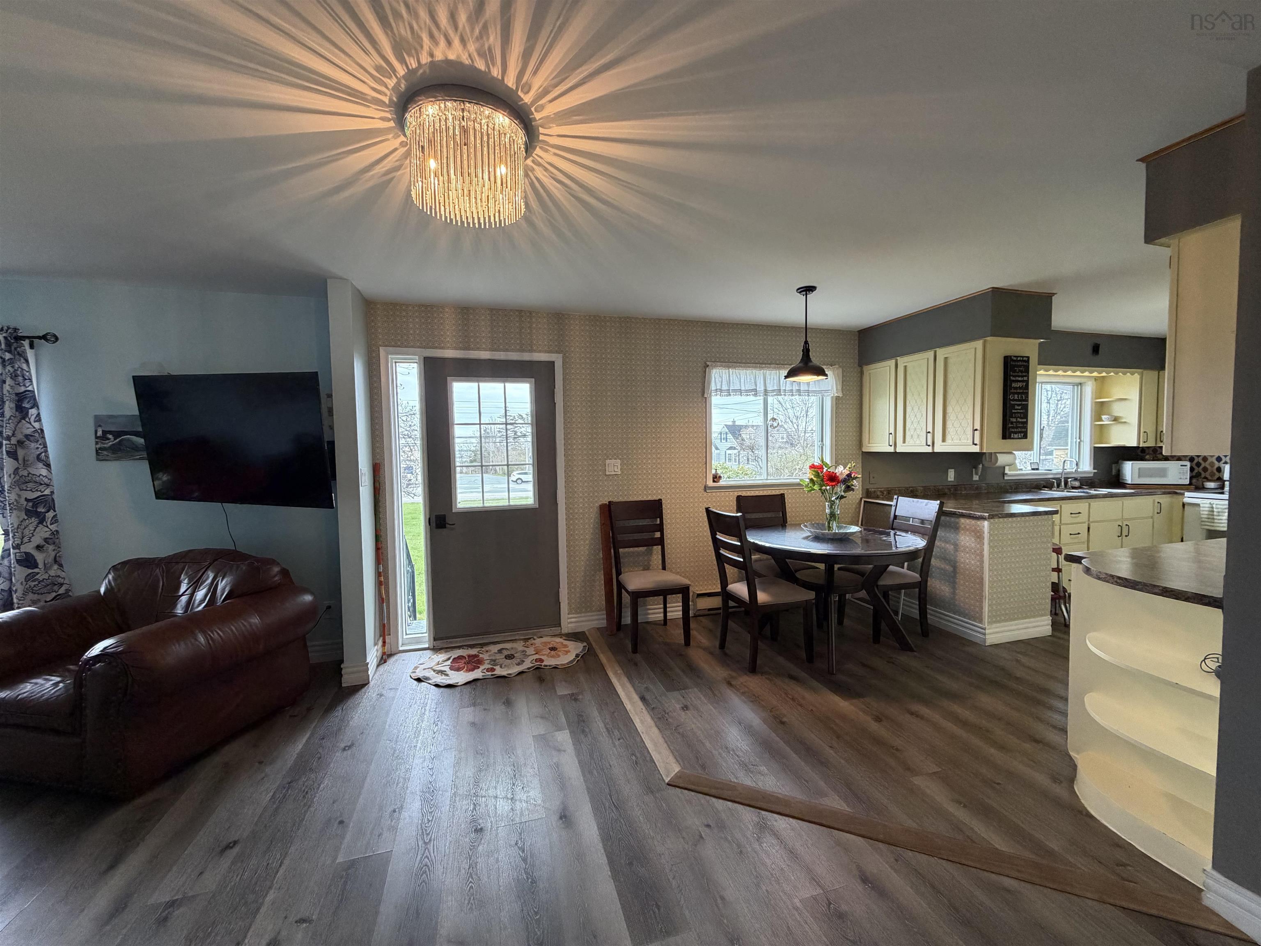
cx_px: 630
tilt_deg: -2.7
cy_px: 473
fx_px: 510
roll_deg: +0.3
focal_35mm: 14
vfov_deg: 85.7
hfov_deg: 102.1
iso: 250
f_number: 2.2
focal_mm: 2.22
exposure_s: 1/60
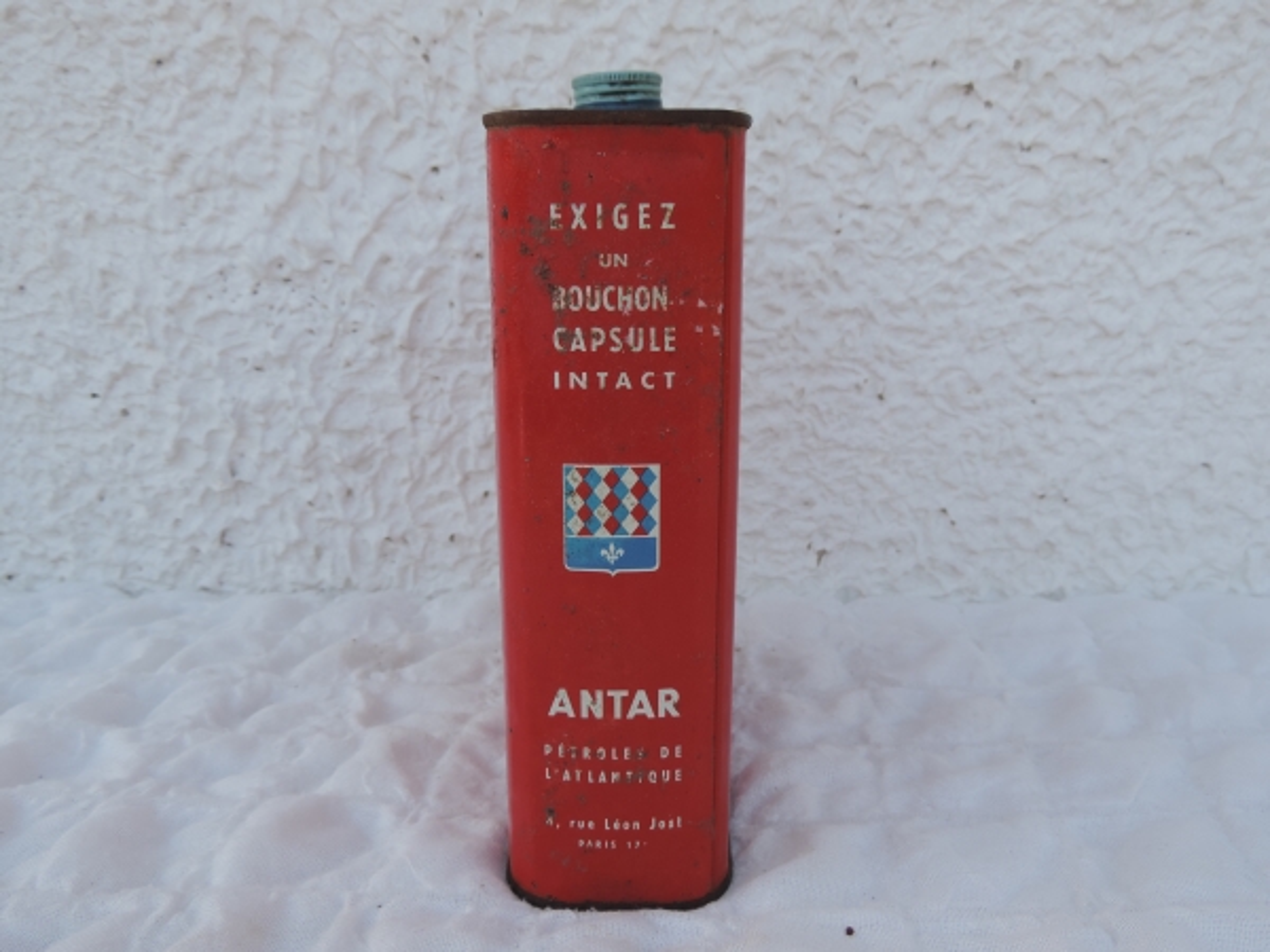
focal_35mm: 30
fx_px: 1101
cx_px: 635
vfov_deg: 46.8
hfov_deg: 60.0
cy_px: 476
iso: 80
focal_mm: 5.3
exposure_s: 1/200
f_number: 3.1
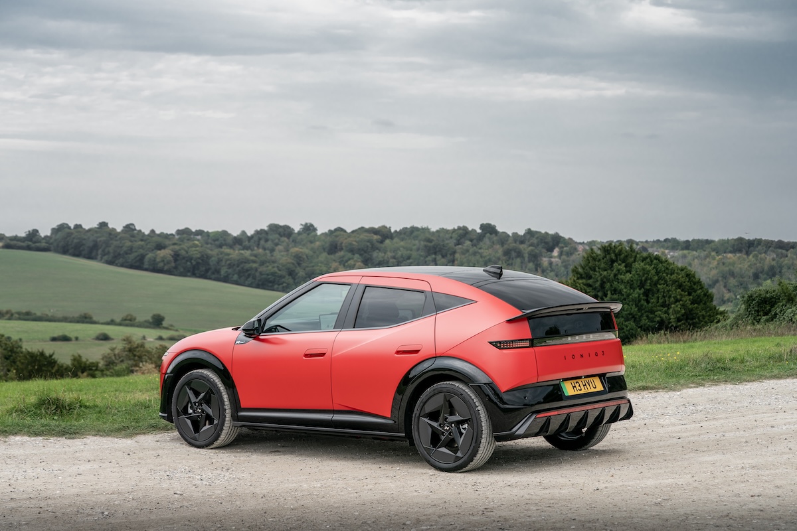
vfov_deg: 19.5
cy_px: 266
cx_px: 398
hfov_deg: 28.8
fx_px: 1550
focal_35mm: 70
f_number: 5
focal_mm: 70
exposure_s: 1/160
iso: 200
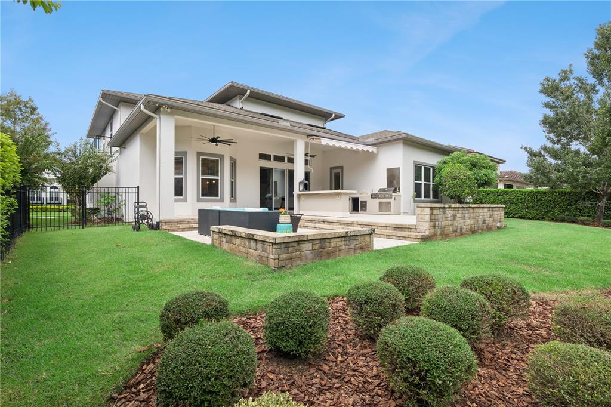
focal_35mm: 17
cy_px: 204
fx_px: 288
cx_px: 306
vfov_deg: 70.4
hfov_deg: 93.3
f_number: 16
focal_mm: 17
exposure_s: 1/30
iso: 100
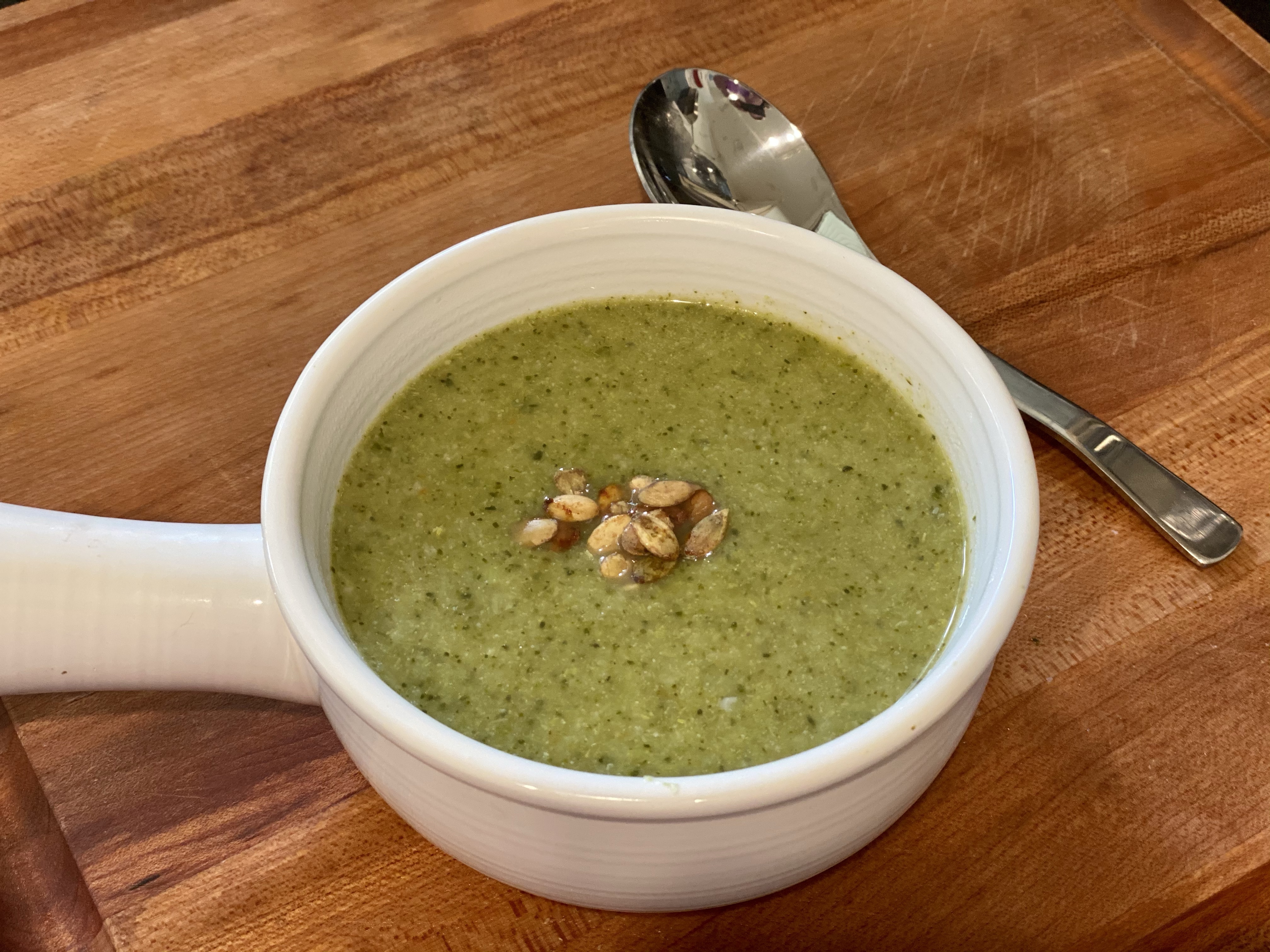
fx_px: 1908
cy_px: 476
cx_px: 635
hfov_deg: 36.8
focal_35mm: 52
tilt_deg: -51.2
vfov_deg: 28.0
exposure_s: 1/40
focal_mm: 6
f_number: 2
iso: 160
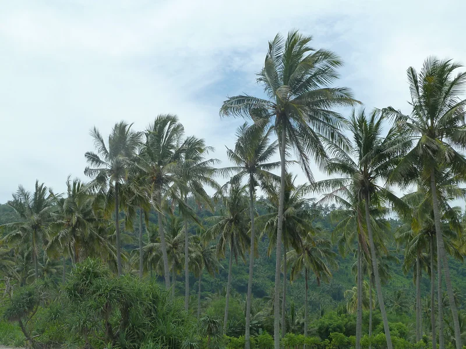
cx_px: 233
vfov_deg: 28.0
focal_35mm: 52
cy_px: 174
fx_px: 700
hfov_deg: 36.8
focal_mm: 8.5
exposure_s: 1/500
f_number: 5.6
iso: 125
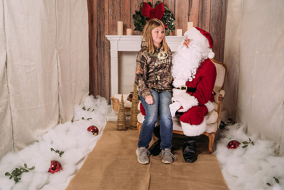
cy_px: 94
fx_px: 292
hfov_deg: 51.9
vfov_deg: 36.0
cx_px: 142
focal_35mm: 37
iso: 200
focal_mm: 35
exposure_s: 1/100
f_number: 5.6
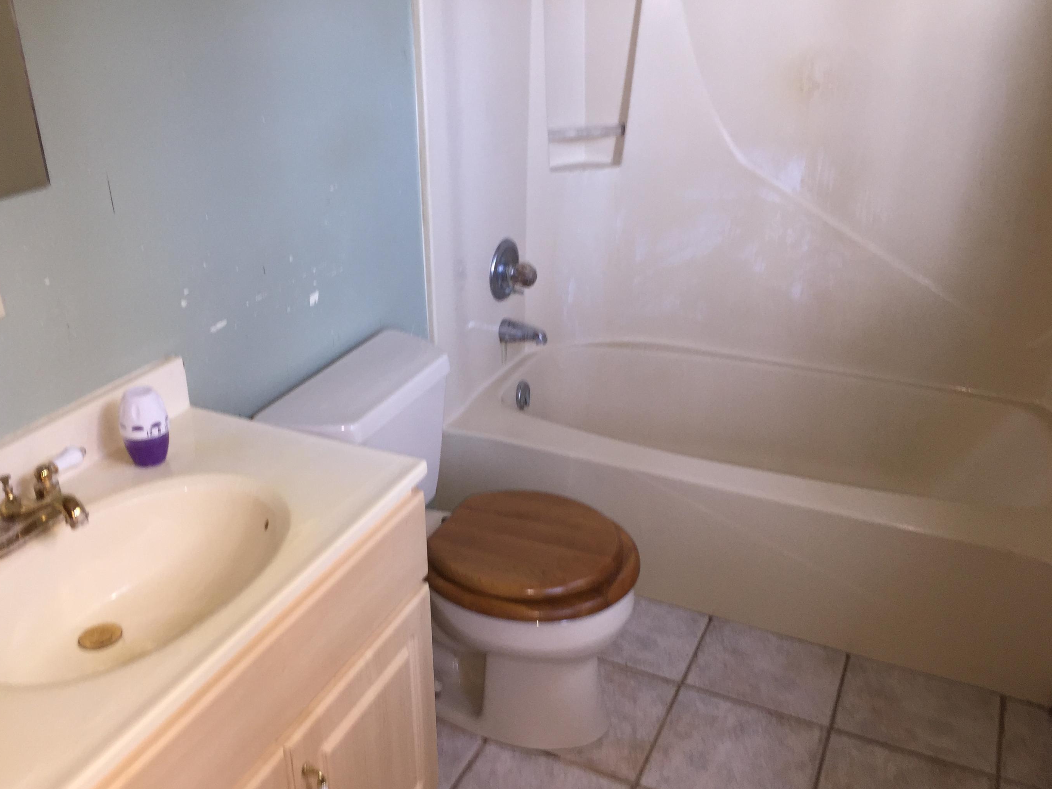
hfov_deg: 56.8
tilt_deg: -21.6
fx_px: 972
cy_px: 378
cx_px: 494
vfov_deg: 44.1
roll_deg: +0.5
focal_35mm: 32
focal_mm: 4.15
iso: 50
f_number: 2.2
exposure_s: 1/30
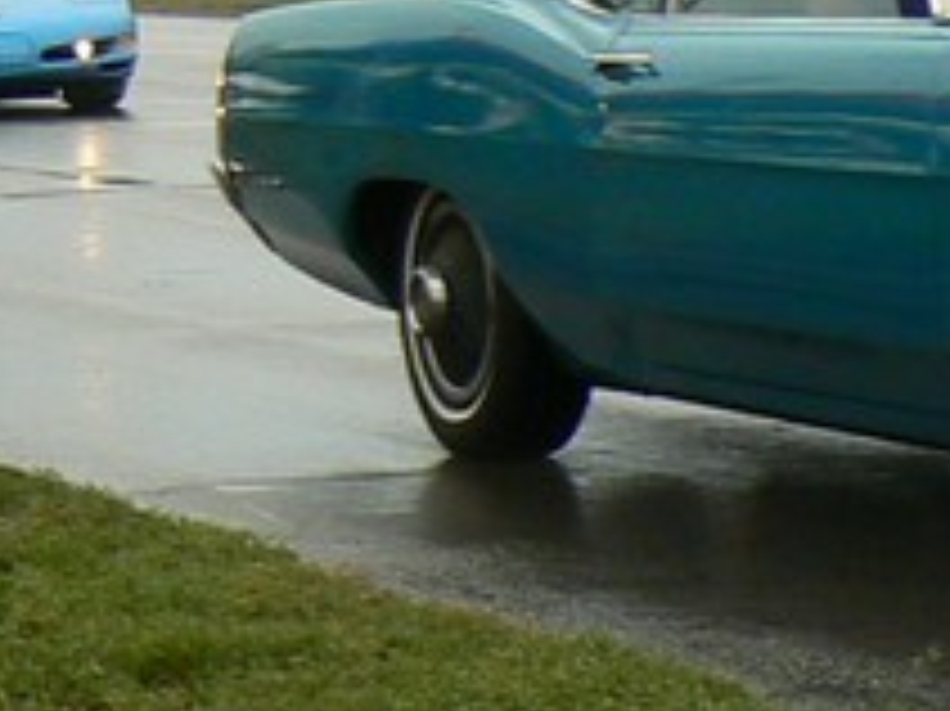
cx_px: 1405
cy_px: 126
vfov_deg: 8.3
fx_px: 4882
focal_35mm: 178
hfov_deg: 10.7
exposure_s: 1/200
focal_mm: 6
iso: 80
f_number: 5.6
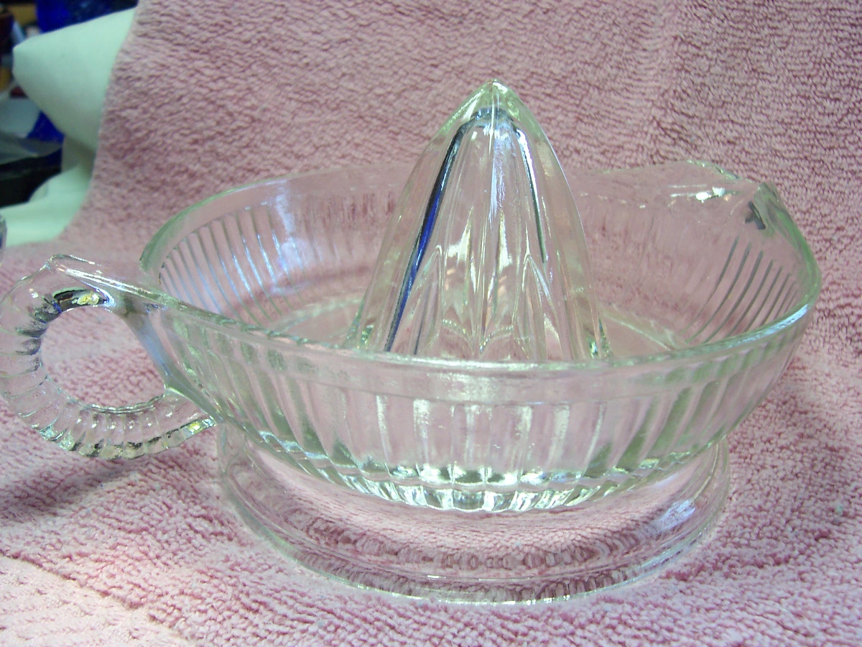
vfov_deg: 38.7
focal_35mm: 37
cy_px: 324
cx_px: 431
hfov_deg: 50.1
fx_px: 921
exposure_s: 1/30
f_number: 2.8
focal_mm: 5.6
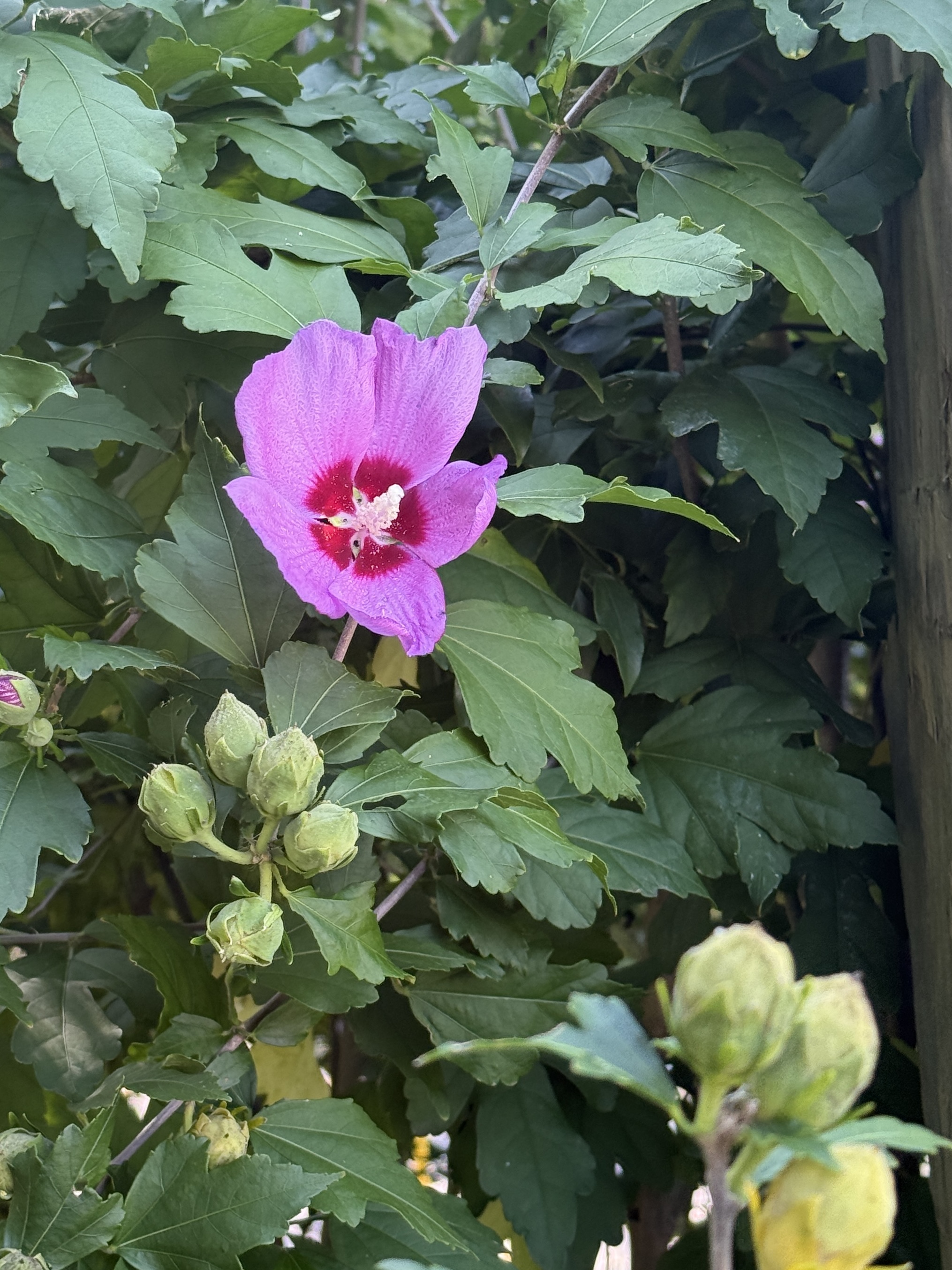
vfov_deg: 39.7
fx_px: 1760
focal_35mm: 48
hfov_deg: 30.3
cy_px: 635
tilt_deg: +1.0
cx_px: 476
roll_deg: +2.6
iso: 100
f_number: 1.78
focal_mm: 6.76
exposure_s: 1/153
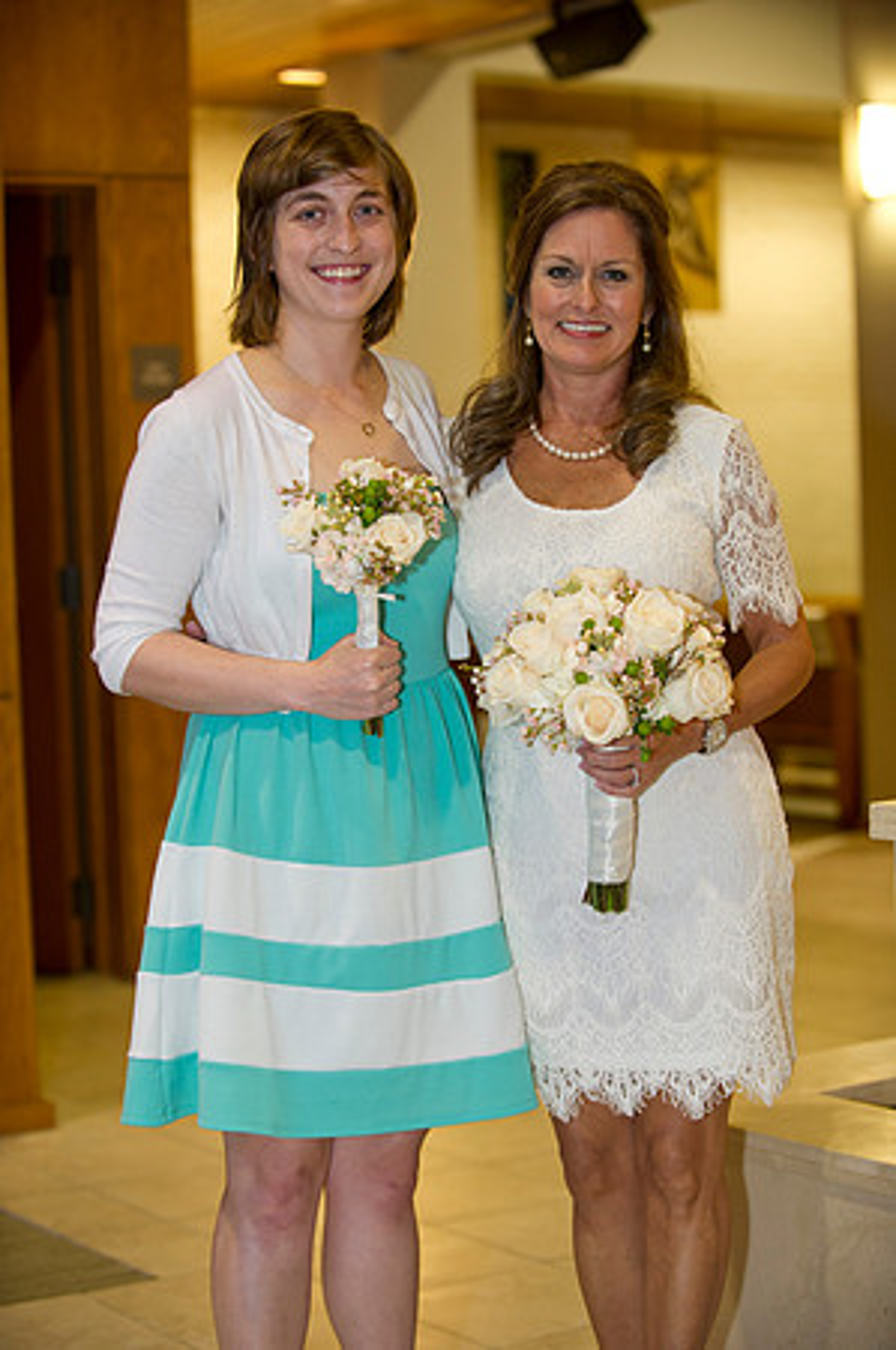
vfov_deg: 28.9
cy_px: 675
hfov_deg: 19.4
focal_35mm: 70
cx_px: 448
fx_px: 2619
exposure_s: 1/100
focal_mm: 70
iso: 1600
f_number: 2.8
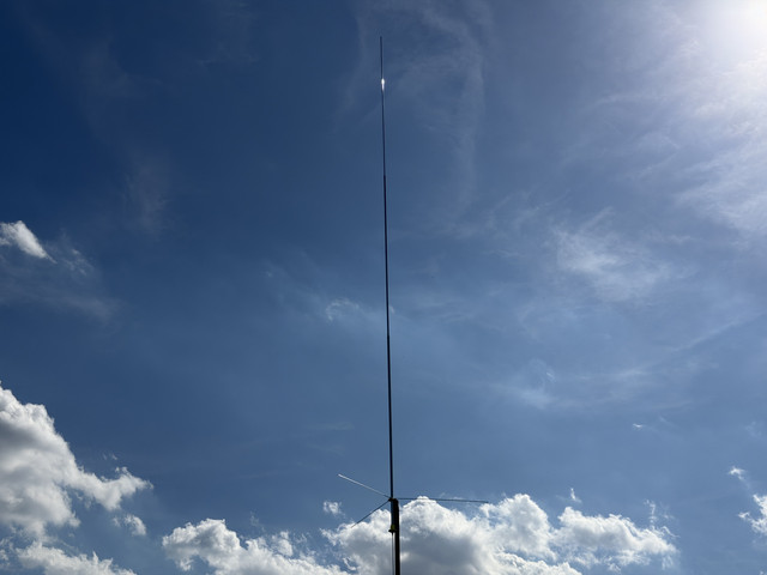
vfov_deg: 30.3
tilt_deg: +32.1
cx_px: 384
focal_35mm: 48
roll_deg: -0.8
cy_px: 288
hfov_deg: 39.7
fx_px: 1064
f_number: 1.78
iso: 80
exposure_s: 1/27778
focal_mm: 6.76
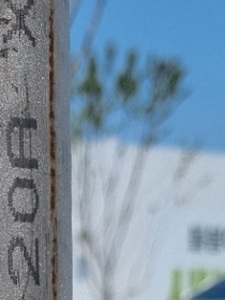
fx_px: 1031
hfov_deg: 12.3
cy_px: 574
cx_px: 0
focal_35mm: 119
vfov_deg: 14.2
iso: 50
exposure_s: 1/4464
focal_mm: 5.4
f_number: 1.8
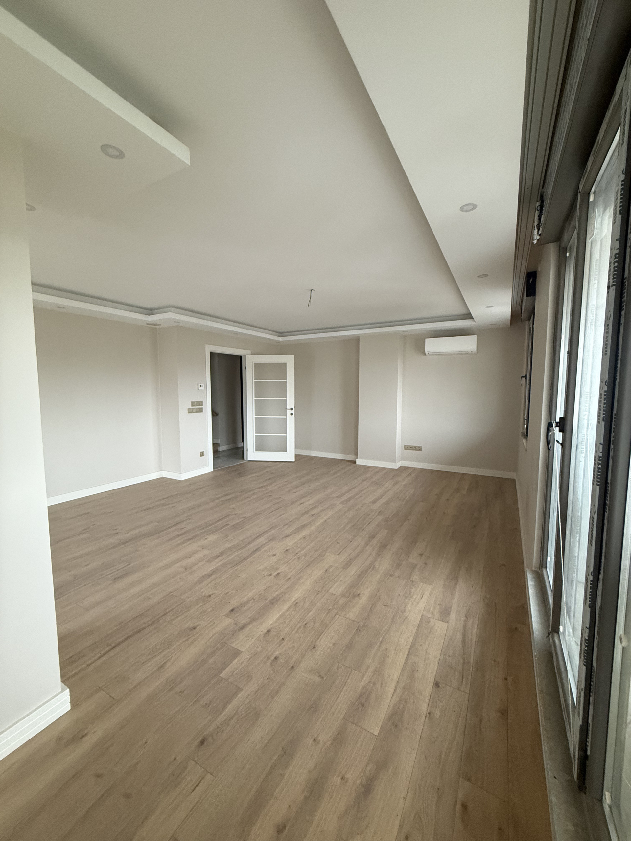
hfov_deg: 85.7
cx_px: 316
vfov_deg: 102.1
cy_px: 420
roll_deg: -0.1
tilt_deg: -4.8
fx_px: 340
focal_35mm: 14
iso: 500
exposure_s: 1/60
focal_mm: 2.22
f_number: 2.2
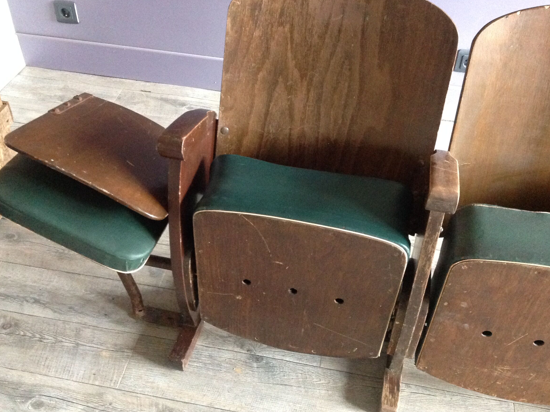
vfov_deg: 36.8
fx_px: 620
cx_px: 275
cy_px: 193
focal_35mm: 39
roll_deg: -3.3
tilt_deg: -42.3
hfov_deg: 47.9
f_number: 2.4
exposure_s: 1/15
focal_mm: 4.28
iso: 640
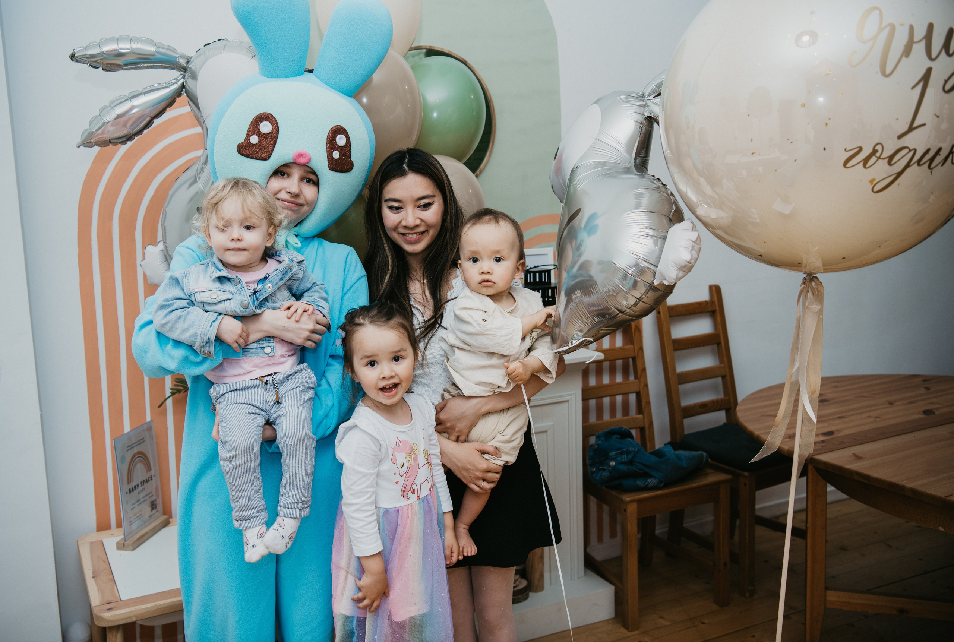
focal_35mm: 36
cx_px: 449
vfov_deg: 37.2
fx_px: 955
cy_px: 305
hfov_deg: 53.1
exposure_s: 1/160
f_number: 3.5
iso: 100
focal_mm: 34
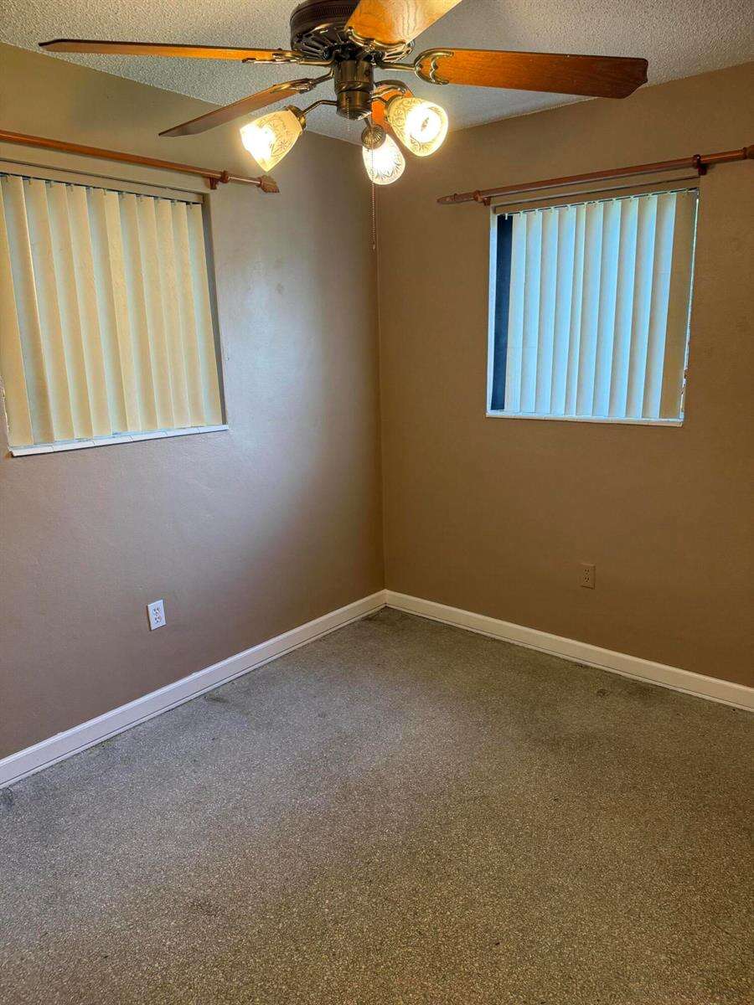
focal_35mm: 24
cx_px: 377
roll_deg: +0.4
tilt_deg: -12.9
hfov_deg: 56.8
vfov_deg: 71.6
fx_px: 697
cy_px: 502
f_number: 1.78
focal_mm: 6.76
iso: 200
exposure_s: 1/120
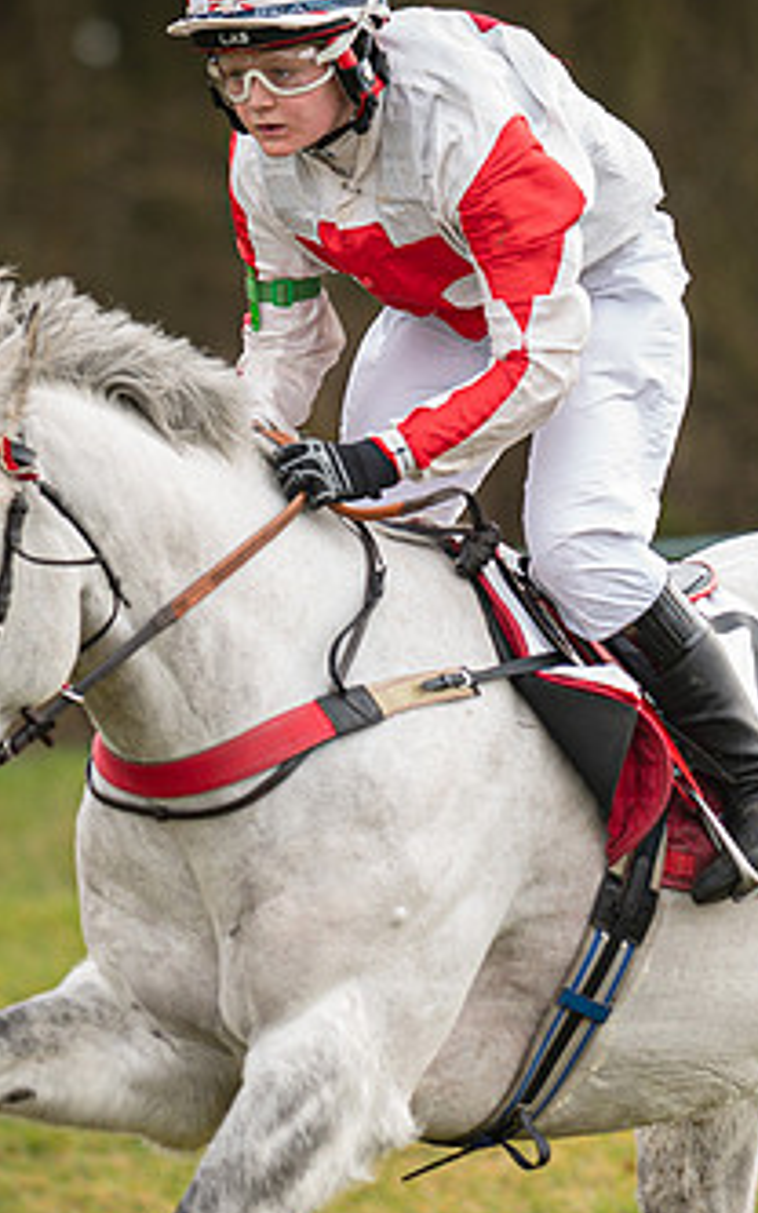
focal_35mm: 438
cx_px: 561
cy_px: 586
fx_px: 14483
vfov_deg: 4.8
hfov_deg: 3.0
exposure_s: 1/1000
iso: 250
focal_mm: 135
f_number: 1.8
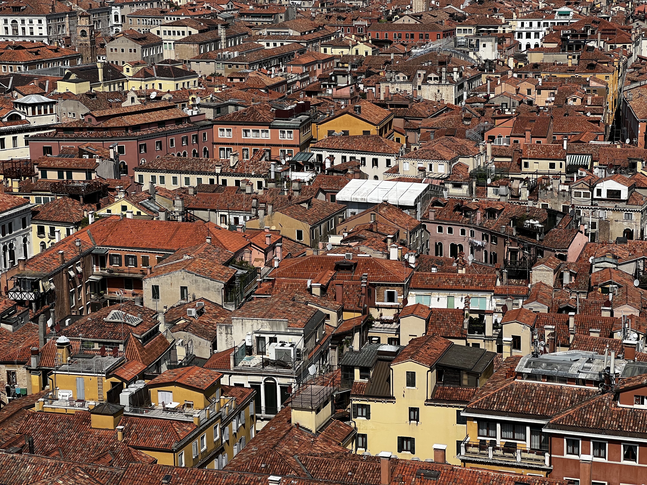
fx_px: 1439
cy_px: 242
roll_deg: +1.3
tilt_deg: -12.4
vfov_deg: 19.1
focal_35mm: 77
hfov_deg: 25.3
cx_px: 324
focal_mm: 9
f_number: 2.8
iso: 32
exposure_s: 1/1206
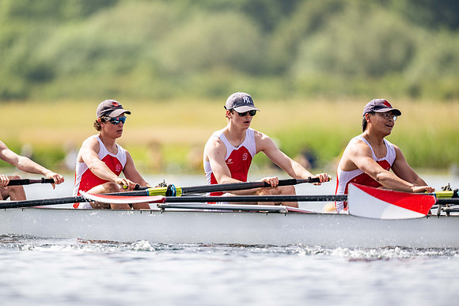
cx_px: 230
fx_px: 7651
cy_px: 153
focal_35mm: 600
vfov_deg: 2.3
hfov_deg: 3.4
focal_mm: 600
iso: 220
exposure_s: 1/2500
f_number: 4
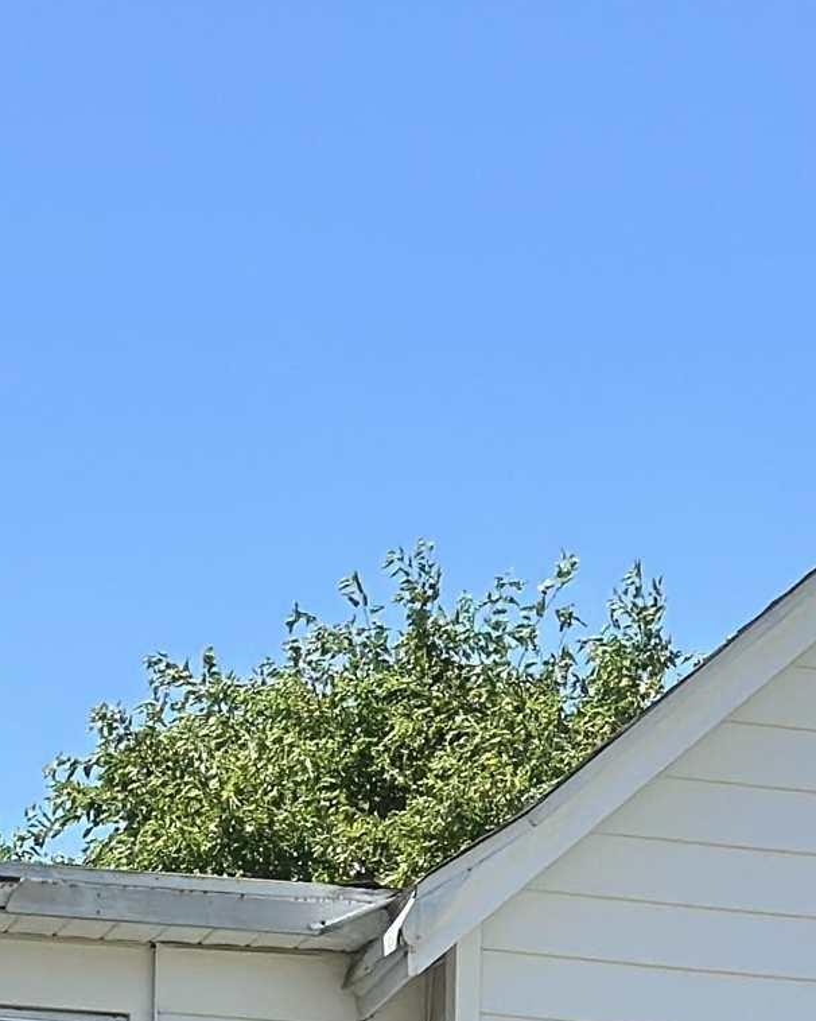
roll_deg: -0.7
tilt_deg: +10.7
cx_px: 106
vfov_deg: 9.9
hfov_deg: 8.1
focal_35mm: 190
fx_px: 5738
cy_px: 1483
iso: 80
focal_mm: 6.86
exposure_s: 1/3876
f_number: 1.78
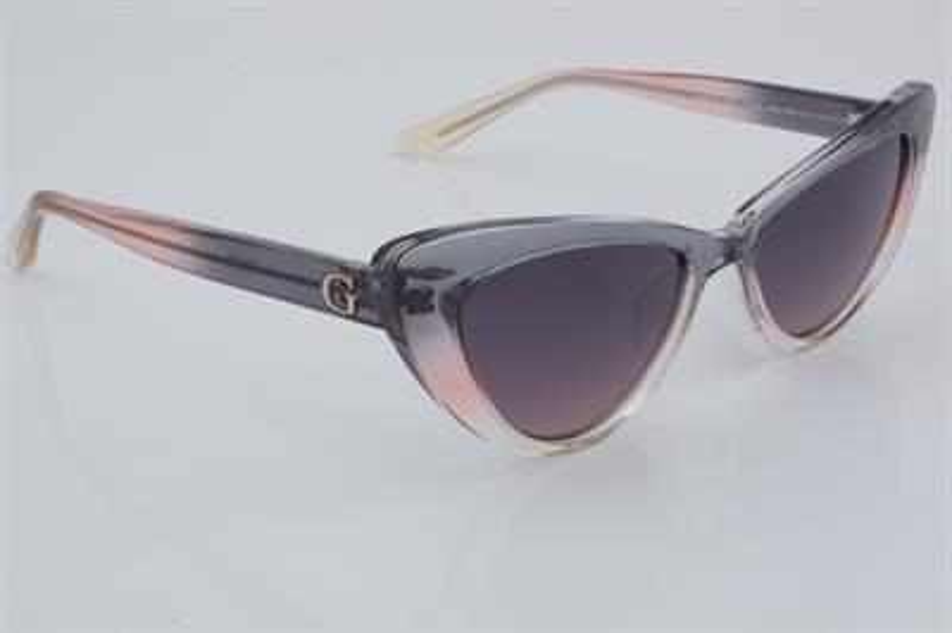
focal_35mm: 75
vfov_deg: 18.2
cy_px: 316
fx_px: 1982
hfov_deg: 27.0
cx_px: 476
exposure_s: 1/4
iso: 100
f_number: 32
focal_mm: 50
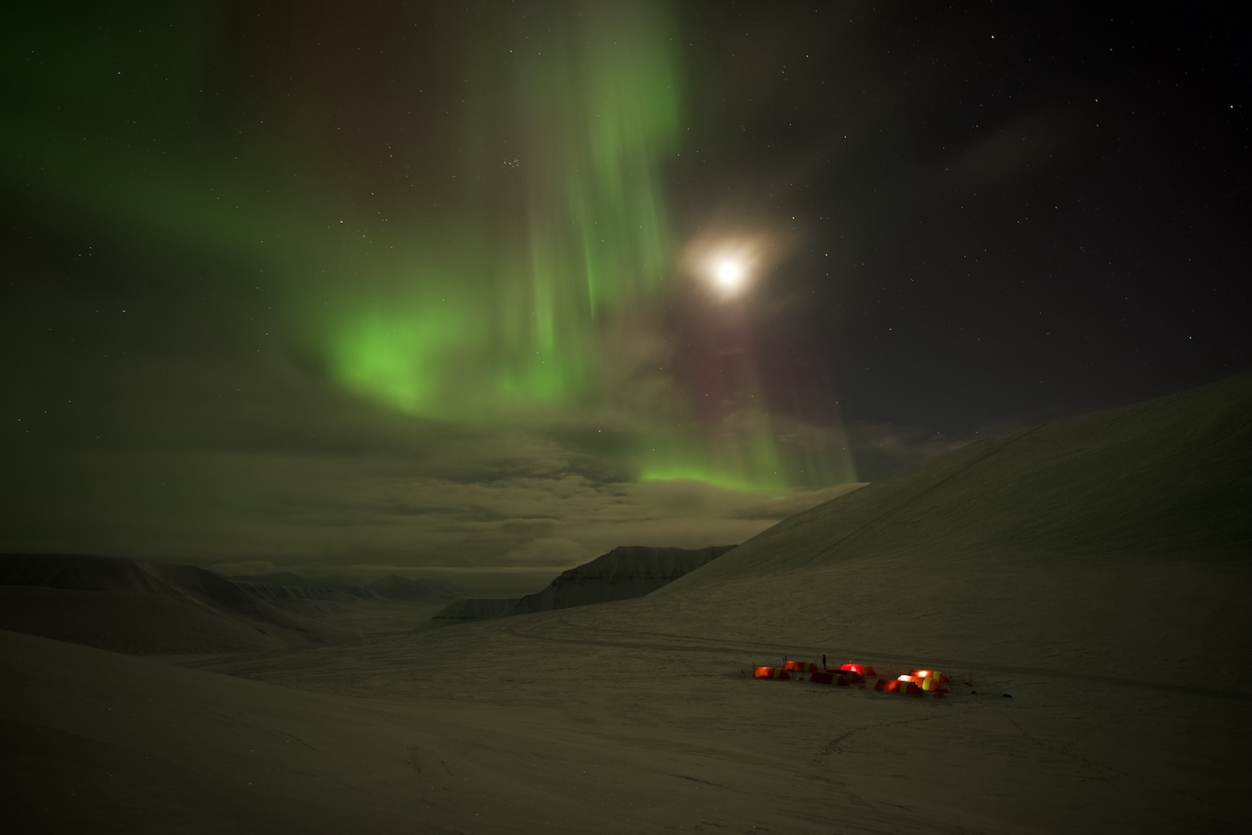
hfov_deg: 86.9
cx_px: 626
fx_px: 661
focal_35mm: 19
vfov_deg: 64.6
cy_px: 418
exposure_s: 13
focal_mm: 19
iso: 500
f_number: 2.8
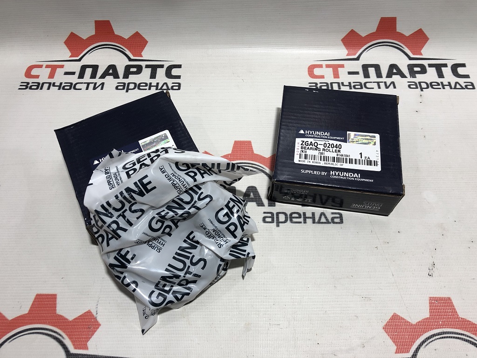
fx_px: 386
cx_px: 238
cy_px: 179
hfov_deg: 63.4
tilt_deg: -60.1
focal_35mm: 28
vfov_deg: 49.7
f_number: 1.8
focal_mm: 4
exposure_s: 1/100
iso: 40
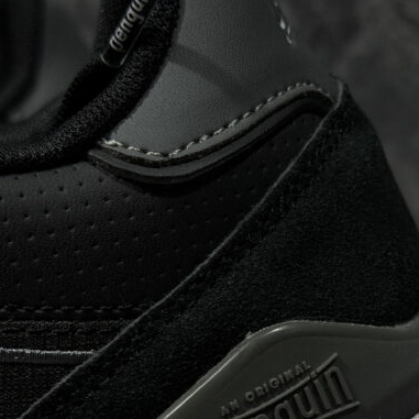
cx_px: 263
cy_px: 345
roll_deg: +18.1
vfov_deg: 19.3
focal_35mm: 89
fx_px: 1219
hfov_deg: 19.5
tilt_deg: -14.3
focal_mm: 6.76
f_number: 1.78
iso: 250
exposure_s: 1/40
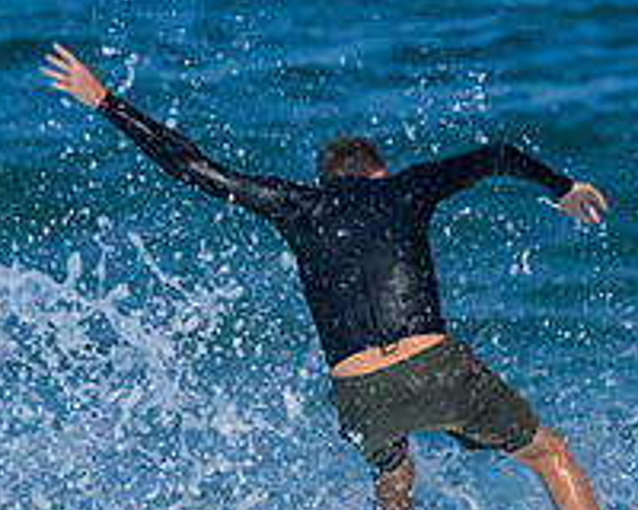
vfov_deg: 1.1
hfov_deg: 1.4
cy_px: 443
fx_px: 26171
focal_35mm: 1386
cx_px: 168
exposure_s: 1/2000
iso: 5000
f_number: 8
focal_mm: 370
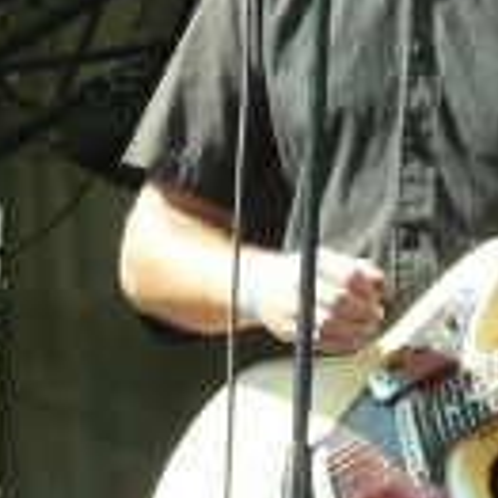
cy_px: 262
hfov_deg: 4.6
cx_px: 247
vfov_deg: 4.6
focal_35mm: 382
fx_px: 6218
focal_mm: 16.2
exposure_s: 1/125
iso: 64
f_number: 4
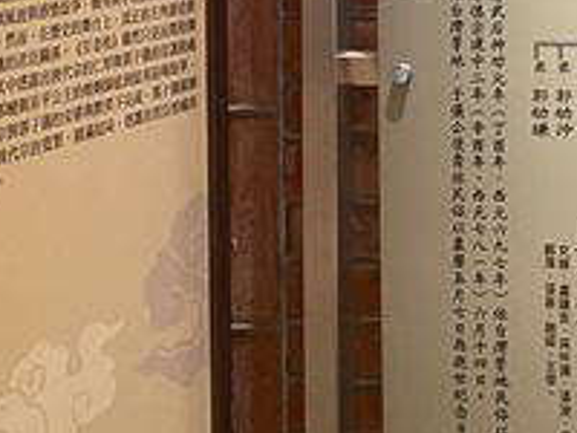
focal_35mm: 104
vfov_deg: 13.7
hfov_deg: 17.3
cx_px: 831
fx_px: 1734
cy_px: -124
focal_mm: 4.25
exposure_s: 1/60
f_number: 1.8
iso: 250
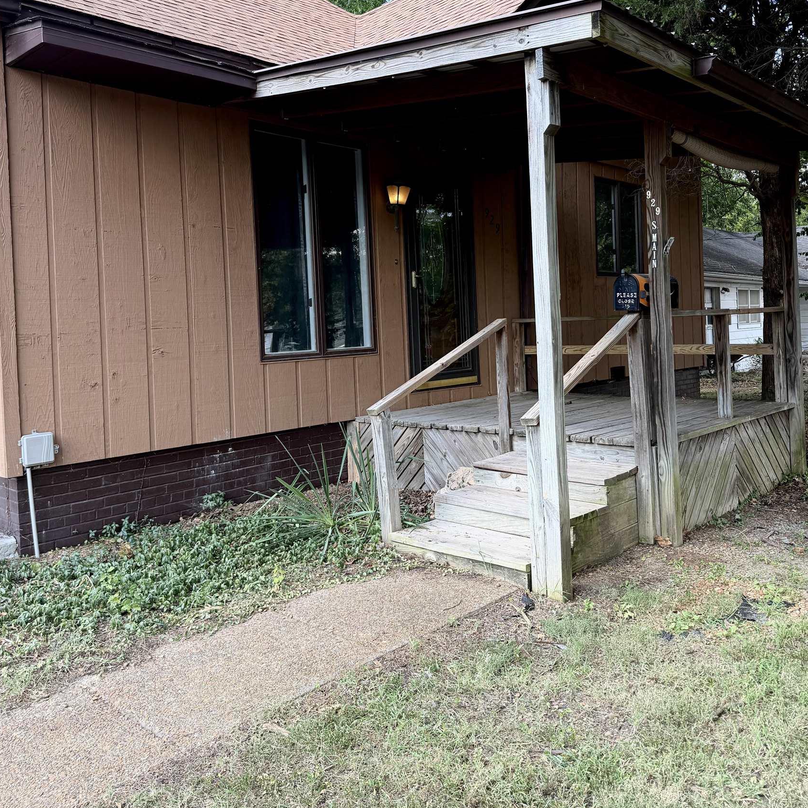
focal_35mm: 29
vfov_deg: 55.2
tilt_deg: +0.4
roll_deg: +2.1
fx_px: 766
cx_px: 401
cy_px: 319
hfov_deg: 55.6
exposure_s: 1/481
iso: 80
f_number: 1.78
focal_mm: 6.76
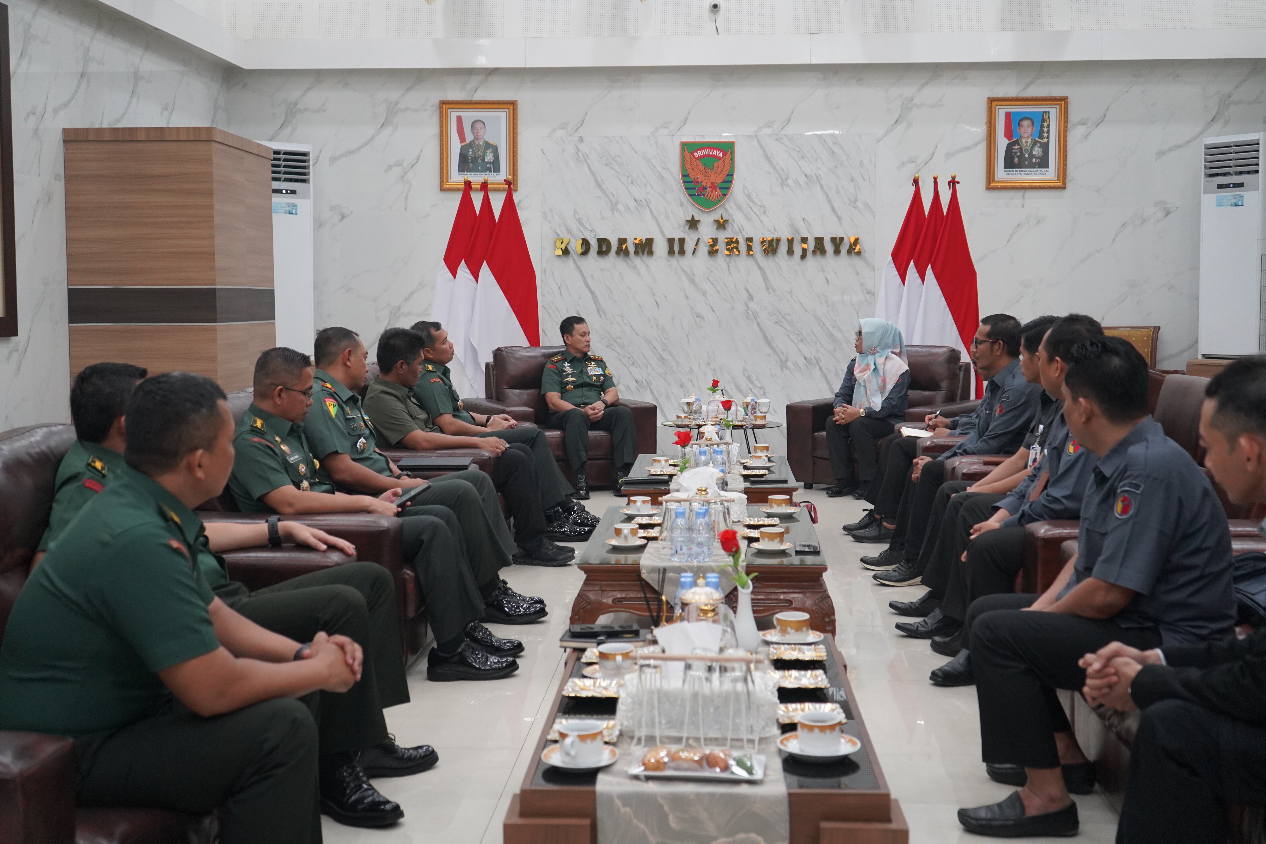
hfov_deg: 47.4
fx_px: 1442
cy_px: 422
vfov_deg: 32.6
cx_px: 633
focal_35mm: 41
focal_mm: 41
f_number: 4.5
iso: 2500
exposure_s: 1/160
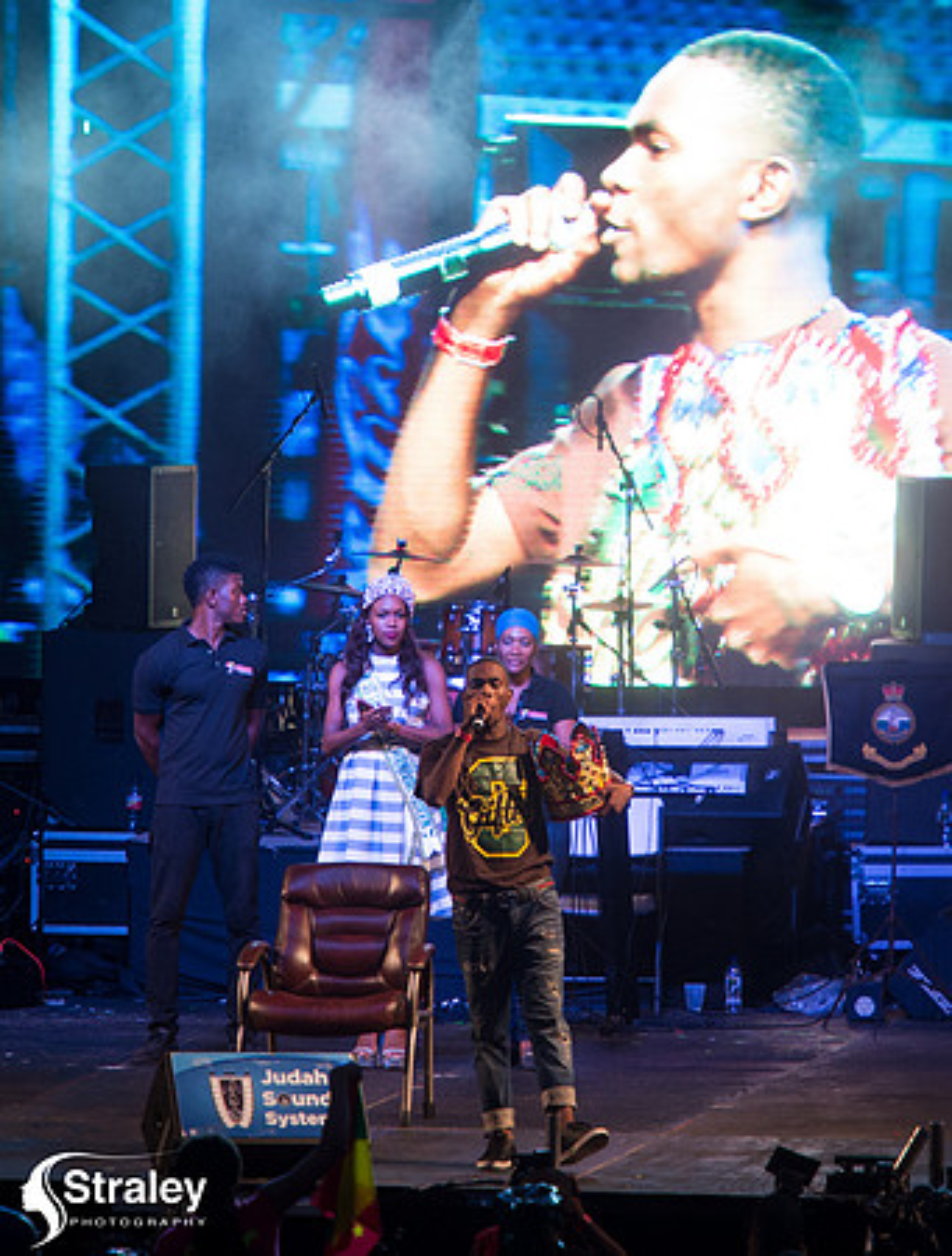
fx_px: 15362
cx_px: 536
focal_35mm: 422
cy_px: 574
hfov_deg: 3.5
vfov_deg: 4.7
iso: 1600
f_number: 5.6
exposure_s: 1/250
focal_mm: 270
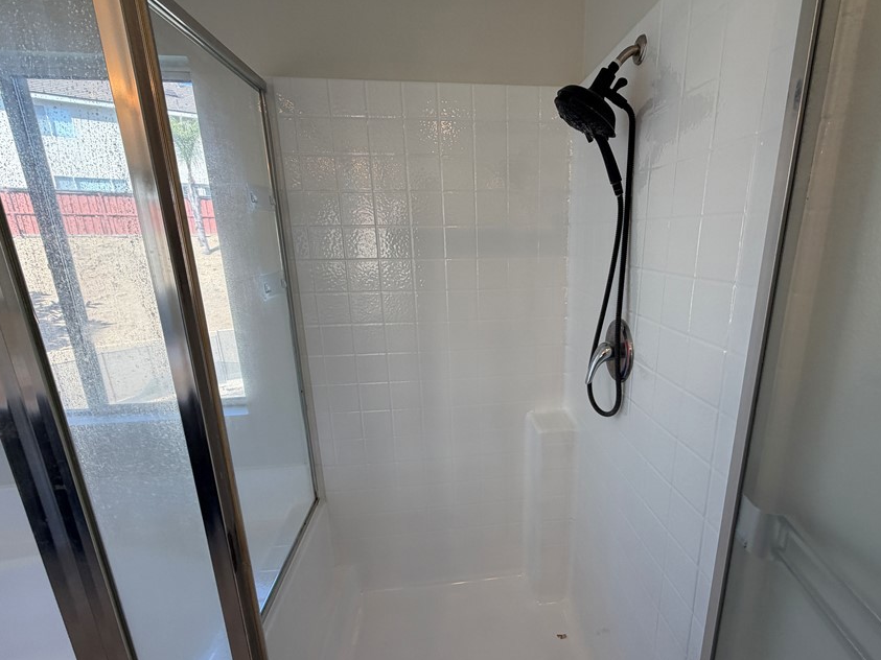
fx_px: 433
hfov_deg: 90.5
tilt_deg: -15.3
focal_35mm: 17
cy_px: 347
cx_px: 502
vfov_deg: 74.7
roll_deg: +0.7
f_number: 2.2
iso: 64
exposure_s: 1/120
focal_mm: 2.22
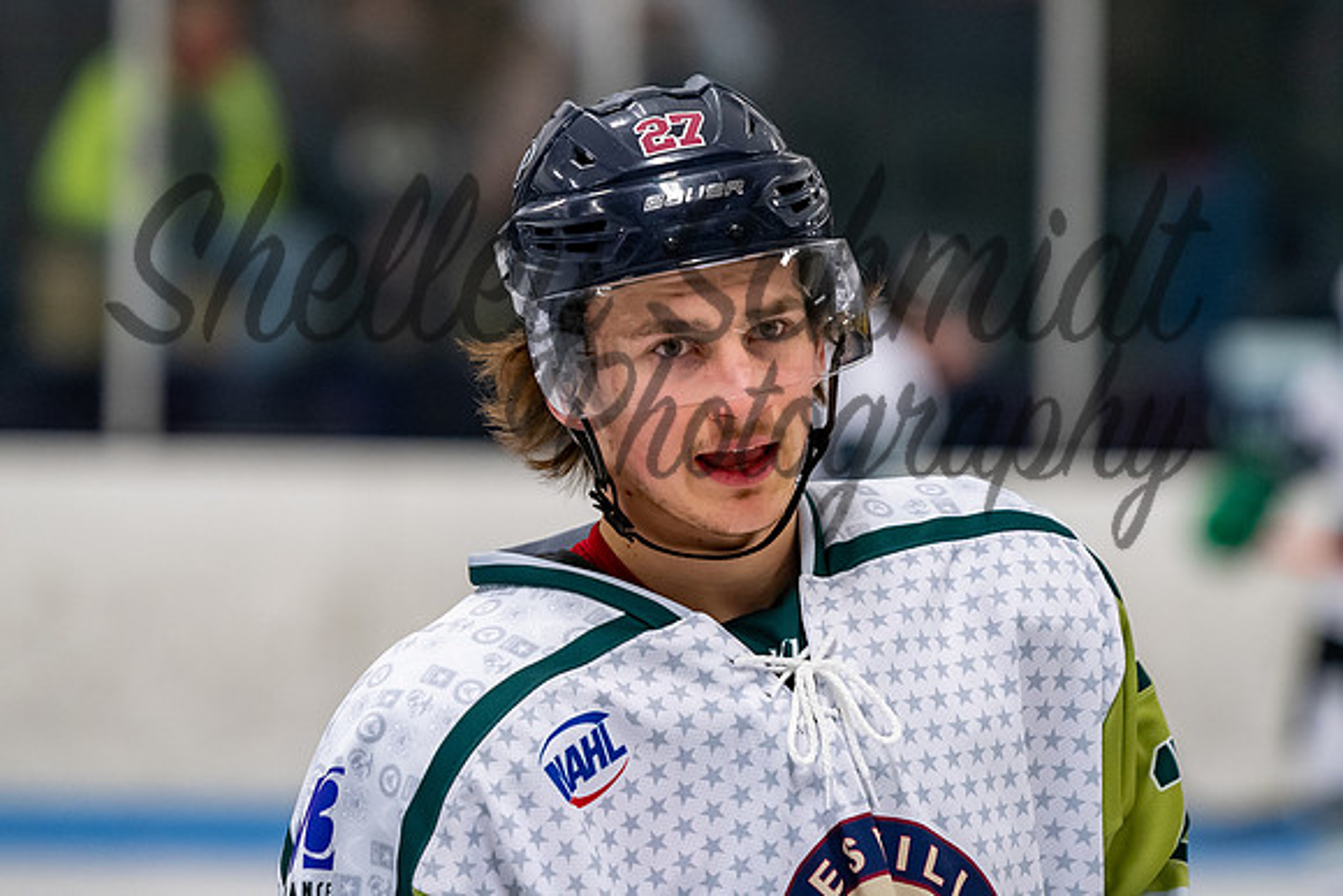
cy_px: 418
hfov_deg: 7.0
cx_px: 626
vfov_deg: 4.6
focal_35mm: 296
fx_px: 11050
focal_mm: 185
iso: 2000
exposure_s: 1/800
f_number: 3.2
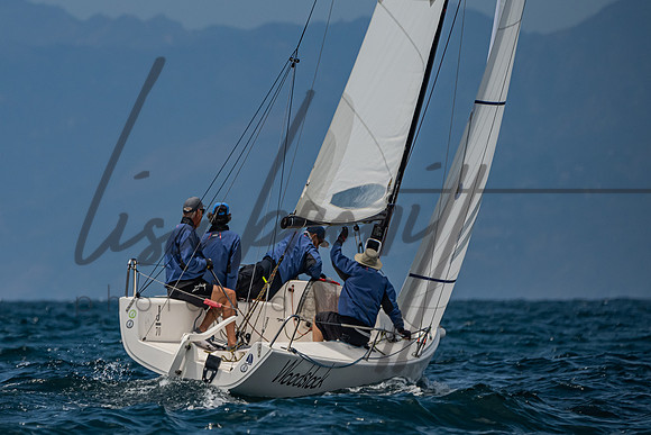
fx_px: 9314
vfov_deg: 2.7
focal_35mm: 515
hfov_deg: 4.0
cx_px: 114
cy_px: 154
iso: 400
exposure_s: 1/4000
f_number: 6.3
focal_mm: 310
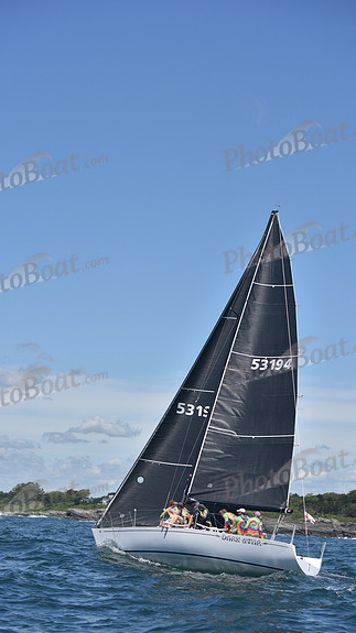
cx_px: 166
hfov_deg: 16.3
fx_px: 1243
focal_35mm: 74
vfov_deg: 28.6
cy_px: 318
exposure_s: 1/1000
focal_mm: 70
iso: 200
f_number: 5.6
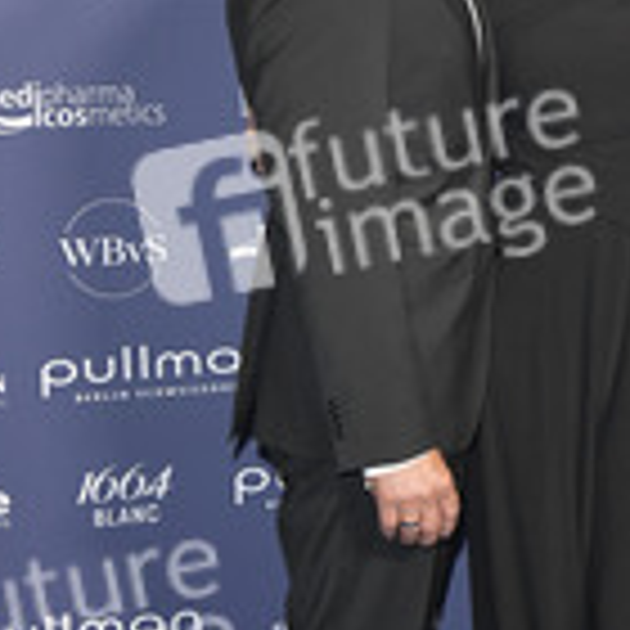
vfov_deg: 20.3
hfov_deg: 20.2
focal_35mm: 85
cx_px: 495
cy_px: 423
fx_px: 1750
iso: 2000
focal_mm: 35
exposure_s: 1/200
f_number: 6.3
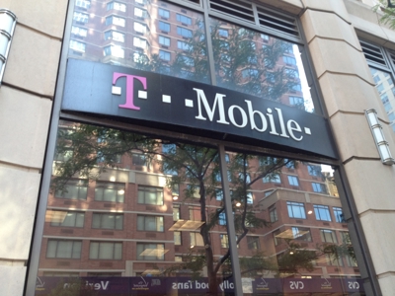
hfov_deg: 52.6
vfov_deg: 40.7
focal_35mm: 35
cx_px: 198
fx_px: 399
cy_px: 148
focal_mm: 4.28
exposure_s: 1/60
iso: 50
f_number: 2.4
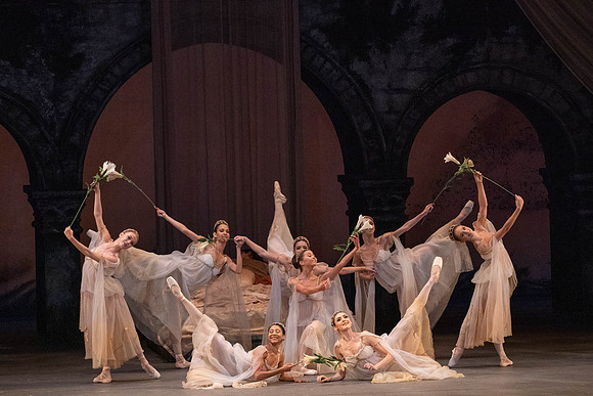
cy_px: 184
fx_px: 3934
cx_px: 343
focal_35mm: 239
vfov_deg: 5.8
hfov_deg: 8.6
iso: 8000
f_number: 7.1
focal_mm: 200
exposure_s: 1/320
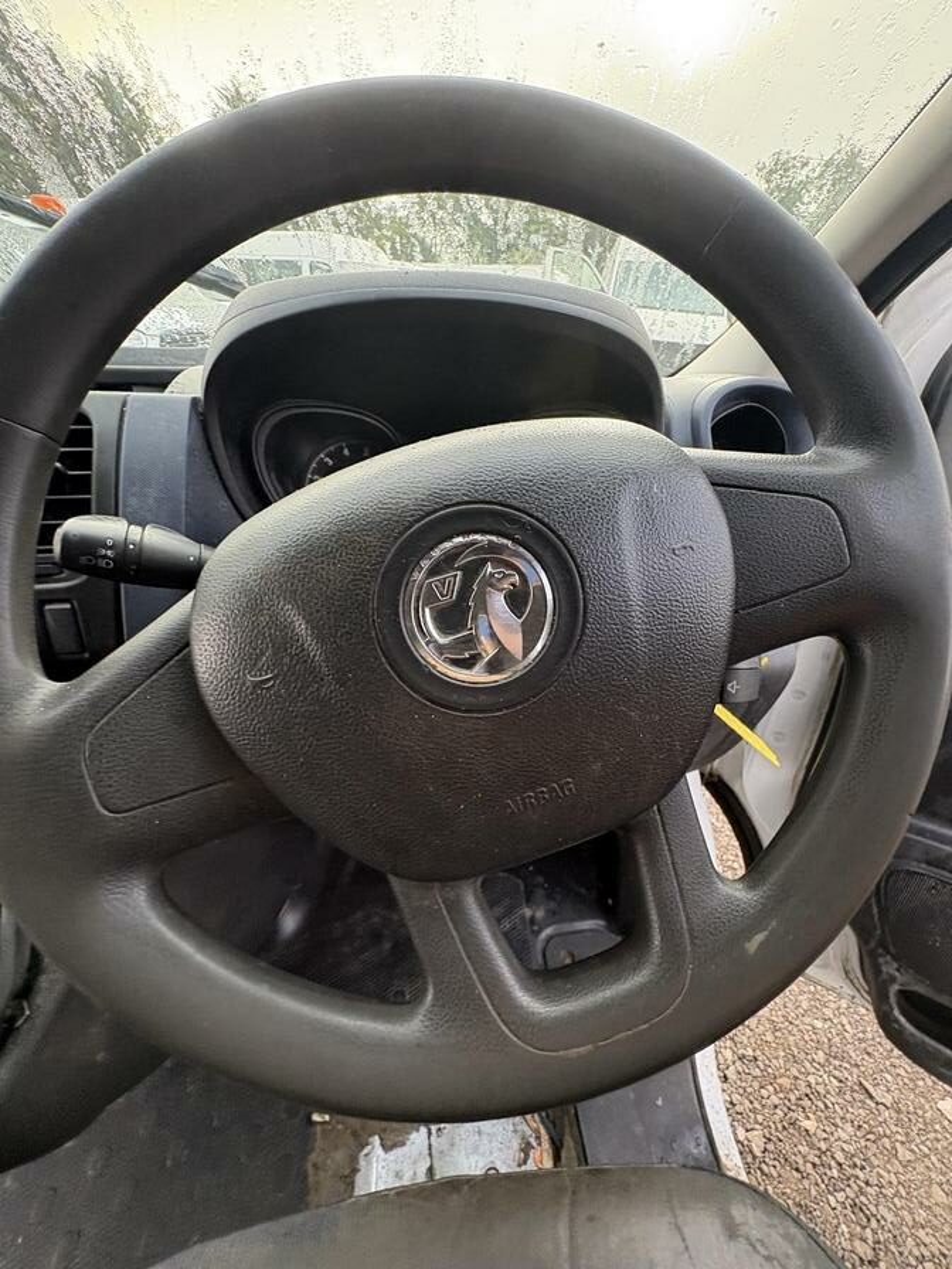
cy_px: 634
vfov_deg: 102.1
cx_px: 476
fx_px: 513
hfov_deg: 85.7
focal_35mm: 14
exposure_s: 1/99
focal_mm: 2.22
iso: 200
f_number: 2.2
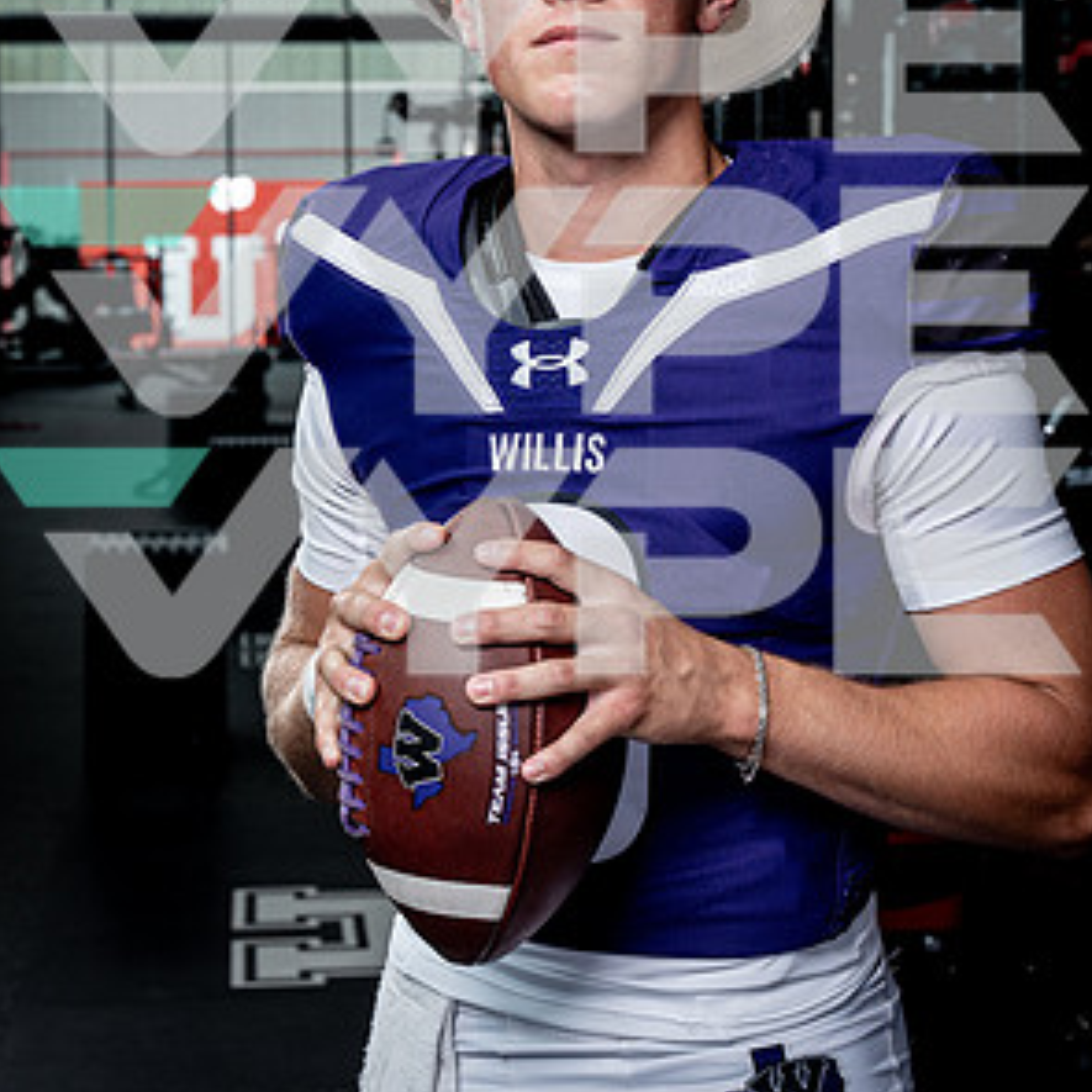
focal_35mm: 79
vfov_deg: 21.8
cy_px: 304
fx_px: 2820
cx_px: 540
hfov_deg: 21.9
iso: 640
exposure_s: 1/250
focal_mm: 61
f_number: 8
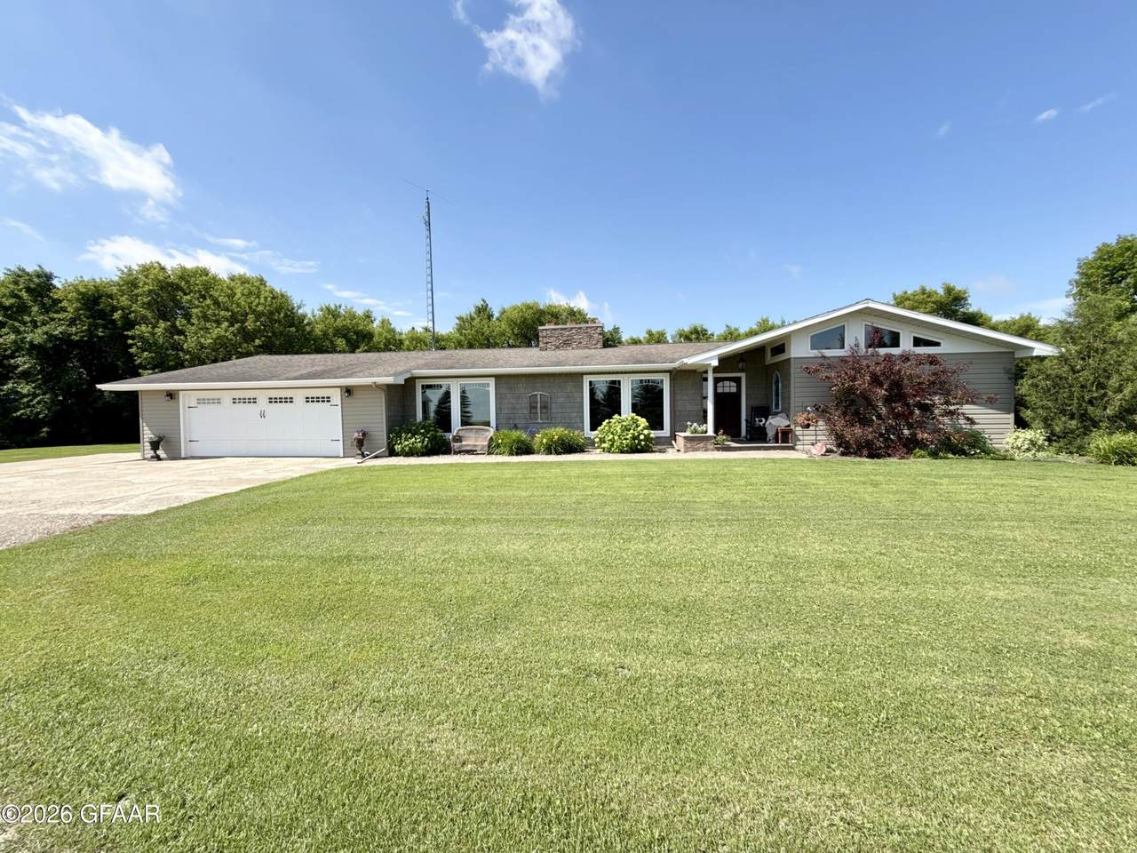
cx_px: 568
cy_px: 426
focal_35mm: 14
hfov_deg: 102.1
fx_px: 460
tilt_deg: -2.1
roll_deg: +0.6
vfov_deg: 85.7
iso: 50
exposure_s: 1/1613
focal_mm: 2.22
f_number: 2.2
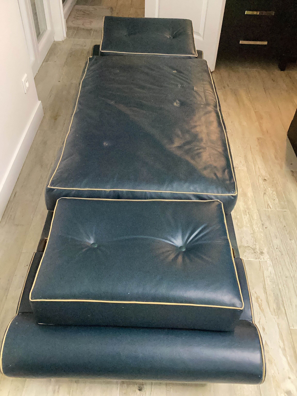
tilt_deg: -45.8
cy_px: 198
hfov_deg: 45.4
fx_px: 355
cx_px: 148
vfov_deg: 58.4
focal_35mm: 31
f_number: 2.4
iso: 640
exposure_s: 1/30
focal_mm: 3.3
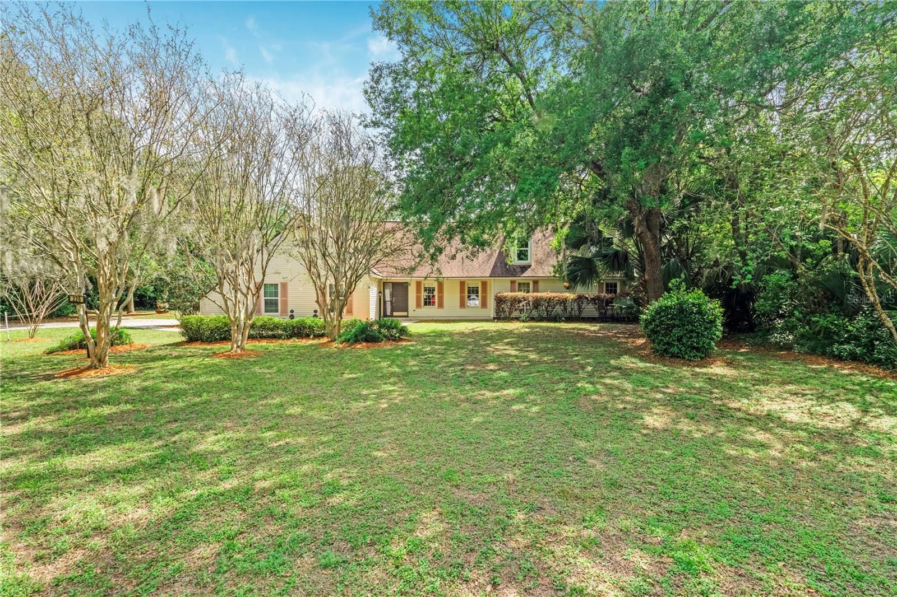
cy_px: 298
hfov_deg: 95.0
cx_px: 448
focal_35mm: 16
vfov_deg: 72.0
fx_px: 411
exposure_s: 1/3200
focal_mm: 11
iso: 250
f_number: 9
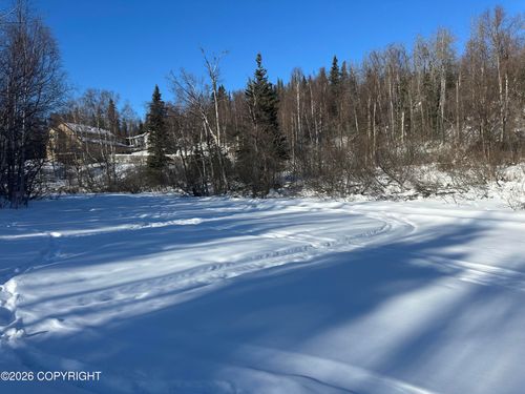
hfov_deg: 71.6
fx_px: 364
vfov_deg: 56.8
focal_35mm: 24
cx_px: 262
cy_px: 197
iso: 80
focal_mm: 6.86
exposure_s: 1/4762
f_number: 1.78
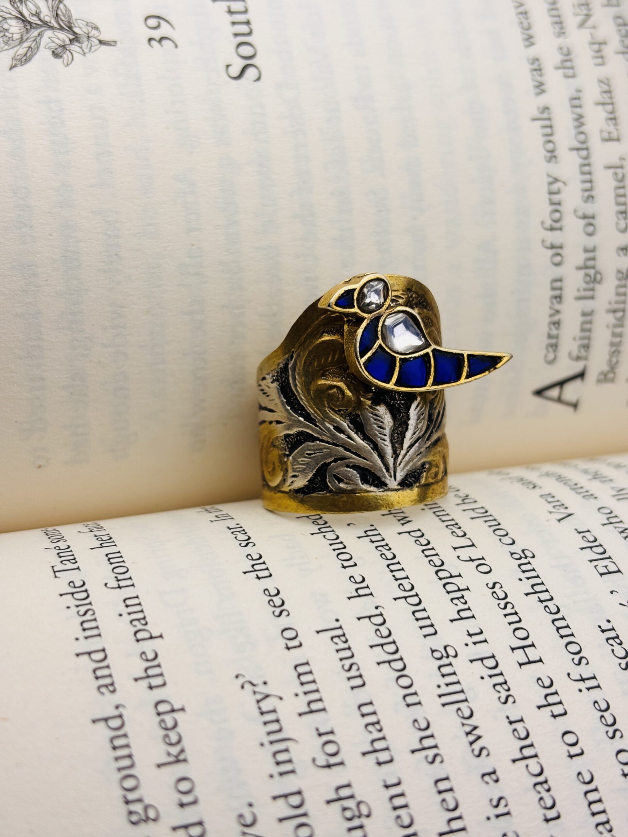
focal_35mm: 52
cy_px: 418
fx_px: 1258
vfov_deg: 36.8
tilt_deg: -58.7
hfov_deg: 28.0
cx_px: 314
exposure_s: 1/3663
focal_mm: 5.96
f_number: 1.6
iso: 32
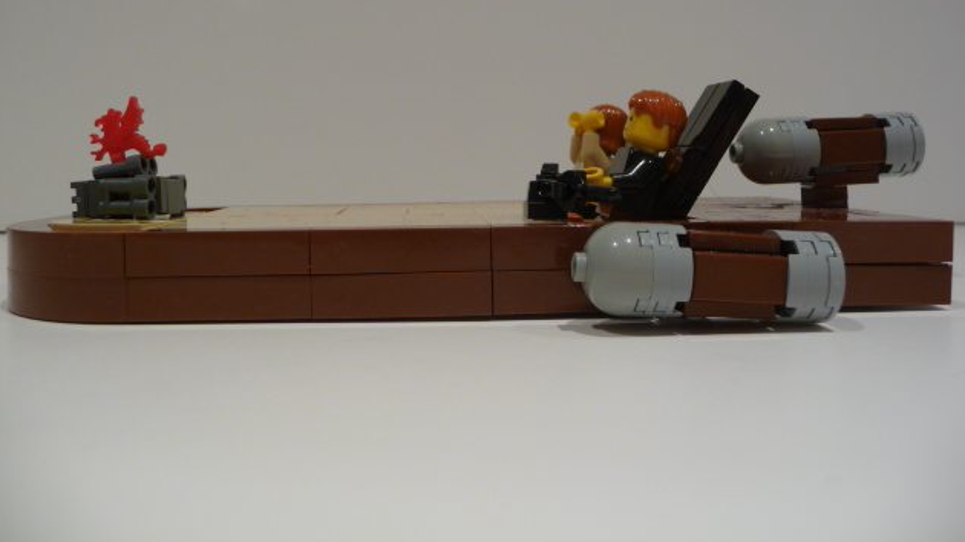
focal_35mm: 31
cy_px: 184
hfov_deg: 62.6
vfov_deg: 37.4
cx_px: 487
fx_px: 793
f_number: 3.3
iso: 100
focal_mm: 4.7
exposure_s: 1/8
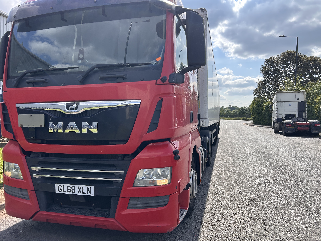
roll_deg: -1.3
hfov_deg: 67.3
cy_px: 120
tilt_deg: -1.2
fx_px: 241
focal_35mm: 26
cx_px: 160
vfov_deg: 53.1
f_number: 1.5
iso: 50
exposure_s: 1/2353
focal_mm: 5.7
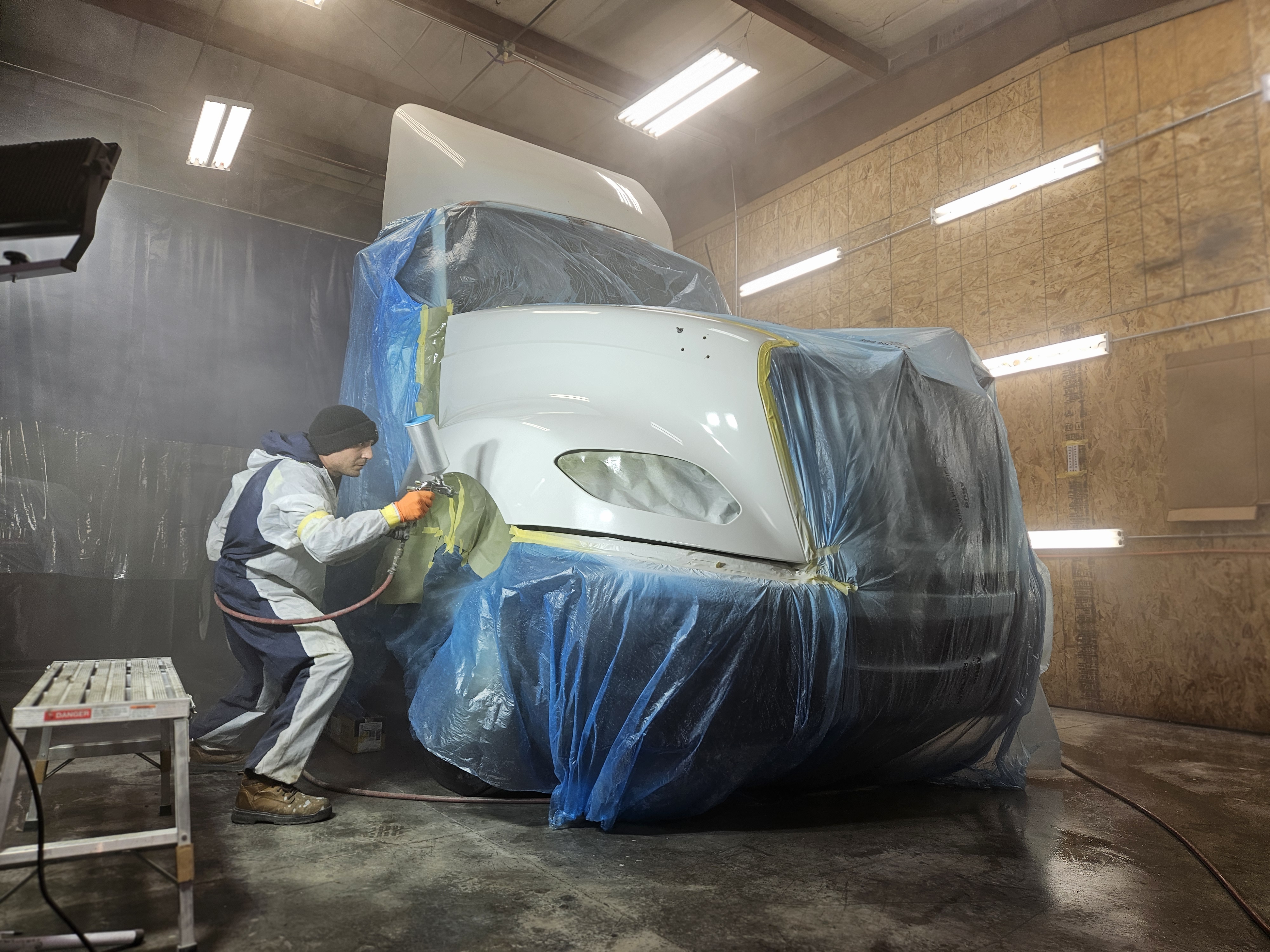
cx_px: 635
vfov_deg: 58.9
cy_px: 476
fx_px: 844
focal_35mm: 23
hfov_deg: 73.9
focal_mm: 5.4
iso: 40
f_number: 1.8
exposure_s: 1/120
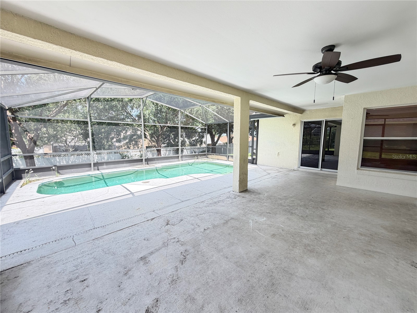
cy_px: 156
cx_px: 208
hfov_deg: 102.1
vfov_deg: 85.7
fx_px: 169
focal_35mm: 14
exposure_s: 1/131
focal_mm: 2.22
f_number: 2.2
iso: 64
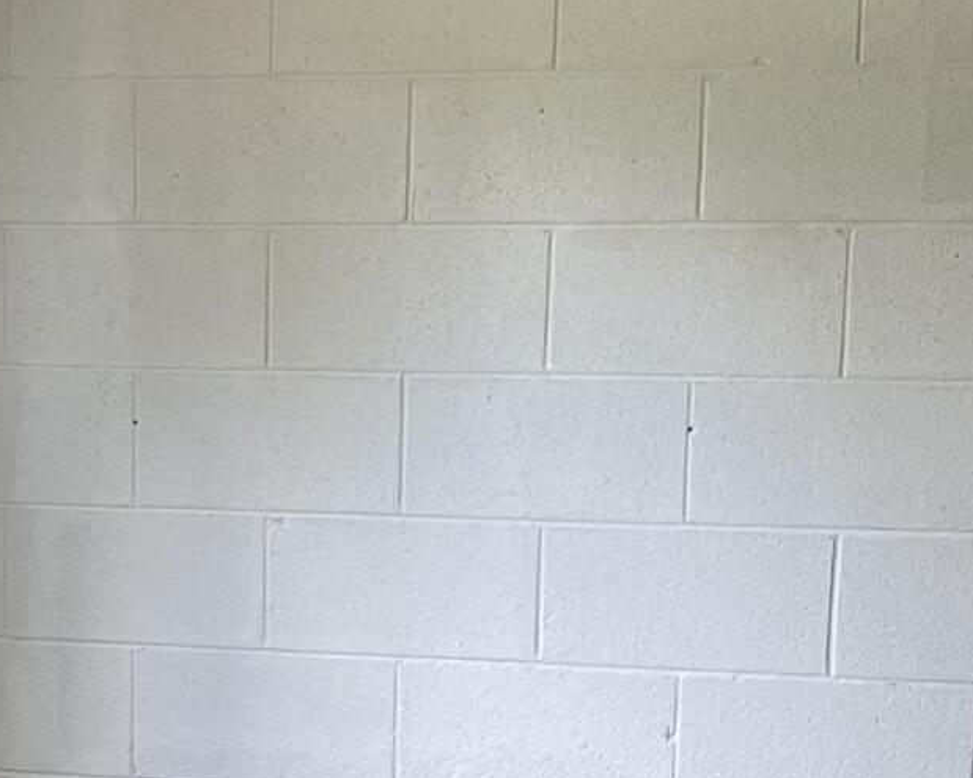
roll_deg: +1.7
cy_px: 1007
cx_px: 22
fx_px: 3541
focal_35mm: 123
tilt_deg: -13.5
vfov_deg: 12.2
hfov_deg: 15.4
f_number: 1.6
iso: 125
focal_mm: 4.2
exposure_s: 1/120
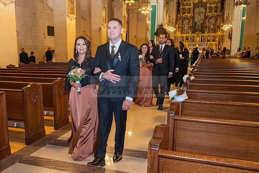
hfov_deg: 55.1
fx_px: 245
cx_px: 98
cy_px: 103
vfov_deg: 38.7
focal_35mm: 34
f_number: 2.8
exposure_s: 1/125
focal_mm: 14
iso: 800
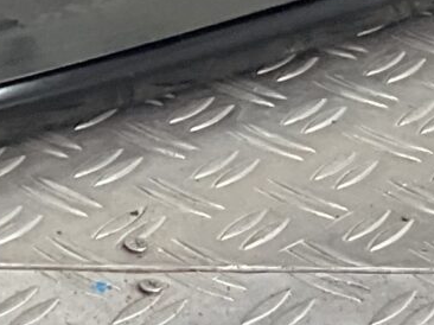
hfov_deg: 9.4
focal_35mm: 203
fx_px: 2543
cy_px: -414
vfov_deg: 7.0
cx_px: -263
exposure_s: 1/120
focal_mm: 3
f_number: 1.8
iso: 40
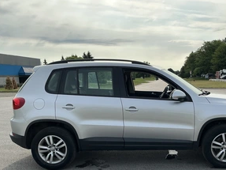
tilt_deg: -6.6
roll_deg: +0.8
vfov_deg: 36.3
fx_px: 255
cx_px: 143
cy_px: 118
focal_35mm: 39
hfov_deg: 47.4
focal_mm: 3
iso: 25
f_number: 1.8
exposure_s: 1/2427
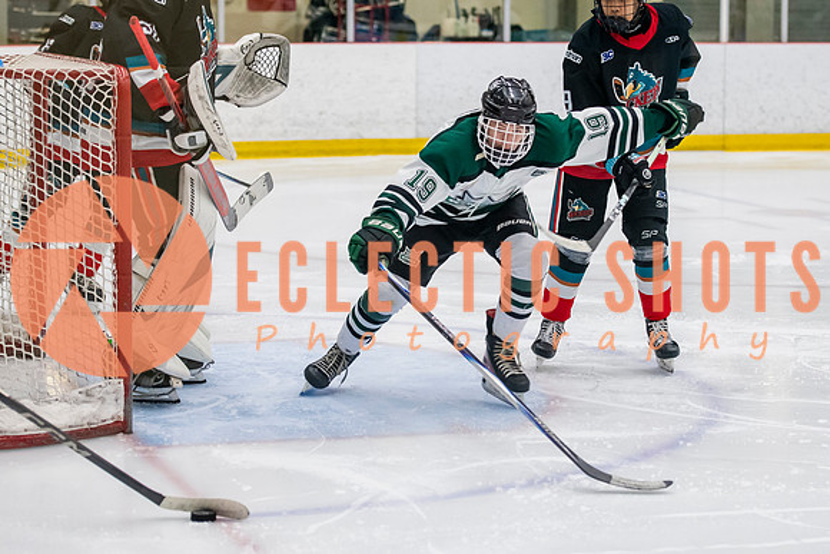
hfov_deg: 17.4
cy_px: 234
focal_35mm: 118
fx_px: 2712
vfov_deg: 11.7
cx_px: 483
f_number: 3.2
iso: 2000
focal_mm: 80
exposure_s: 1/640
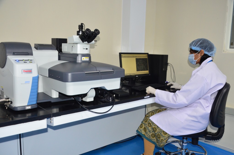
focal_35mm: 33
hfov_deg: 57.3
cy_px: 78
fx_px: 214
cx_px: 117
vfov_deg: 39.8
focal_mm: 22
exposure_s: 1/80
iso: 1250
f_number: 5
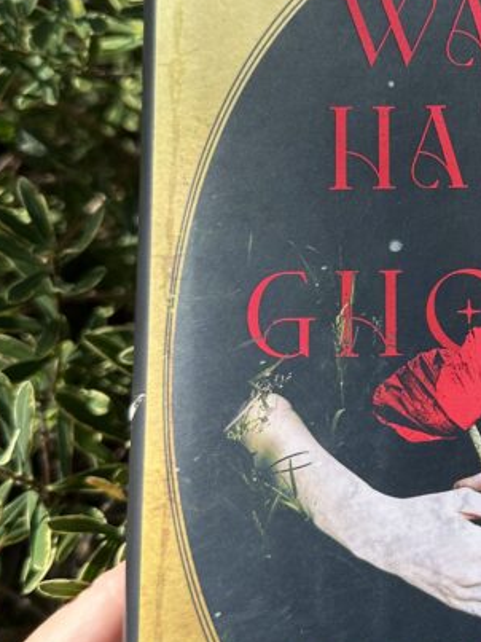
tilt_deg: -71.0
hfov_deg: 23.0
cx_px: 487
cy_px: 280
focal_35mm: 61
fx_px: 1131
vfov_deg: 31.7
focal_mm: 6.86
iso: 80
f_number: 1.78
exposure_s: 1/1157
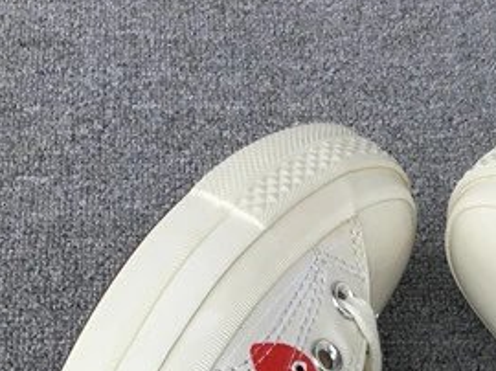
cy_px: 529
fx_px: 1317
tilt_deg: -55.7
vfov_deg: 15.0
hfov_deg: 20.9
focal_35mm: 92
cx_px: 452
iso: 25
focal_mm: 3.3
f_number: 2.4
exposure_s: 1/103
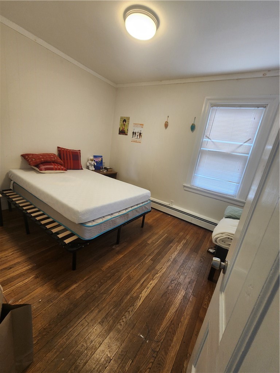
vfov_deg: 106.2
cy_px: 186
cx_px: 140
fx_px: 140
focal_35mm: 13
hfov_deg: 89.9
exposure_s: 1/60
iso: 200
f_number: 2.2
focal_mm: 2.2
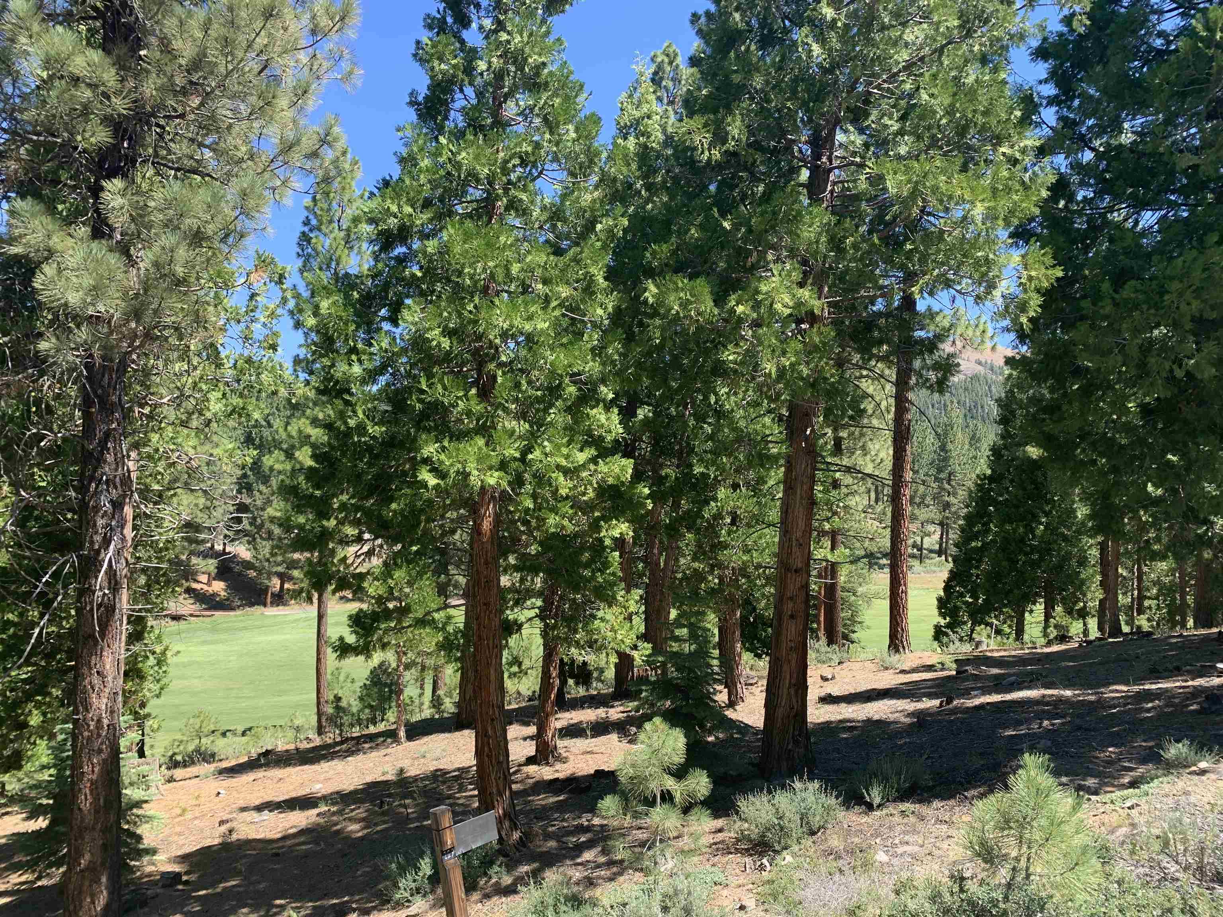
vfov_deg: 53.1
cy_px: 458
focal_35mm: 26
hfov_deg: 67.3
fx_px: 919
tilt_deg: +0.1
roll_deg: -2.2
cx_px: 612
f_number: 1.8
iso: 25
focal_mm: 4.25
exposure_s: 1/555
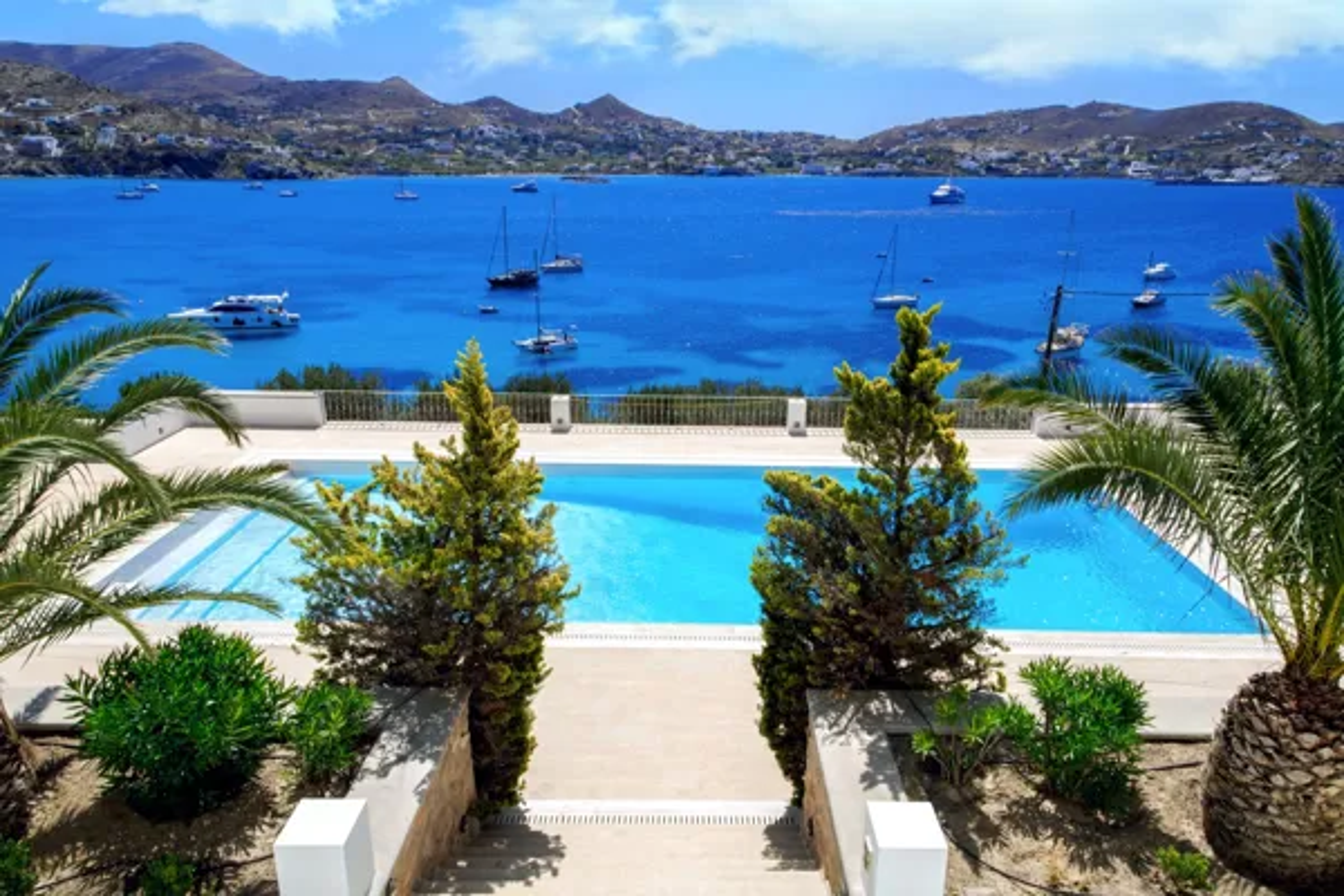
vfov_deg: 53.1
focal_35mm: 24
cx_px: 672
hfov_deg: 73.7
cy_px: 448
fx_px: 896
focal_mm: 24
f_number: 22
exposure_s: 1/125
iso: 320
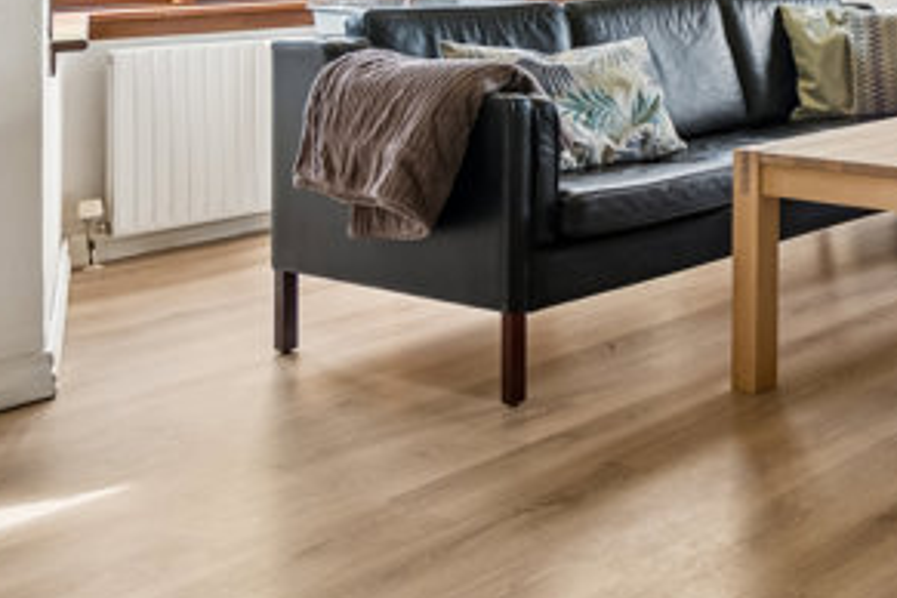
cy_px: -42
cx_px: 1116
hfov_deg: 30.1
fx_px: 1370
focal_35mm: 55
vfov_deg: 23.3
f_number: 5.6
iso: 400
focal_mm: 20
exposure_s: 1/60
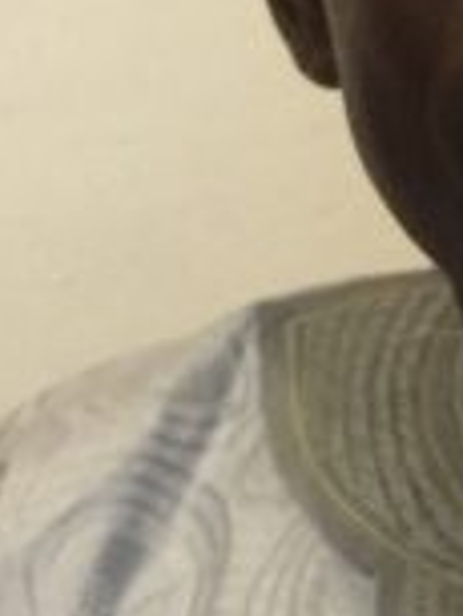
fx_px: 3455
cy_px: 177
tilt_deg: -0.2
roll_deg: +1.8
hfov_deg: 7.7
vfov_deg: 10.2
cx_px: 374
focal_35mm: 194
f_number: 2.2
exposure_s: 1/8
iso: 125
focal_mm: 4.15
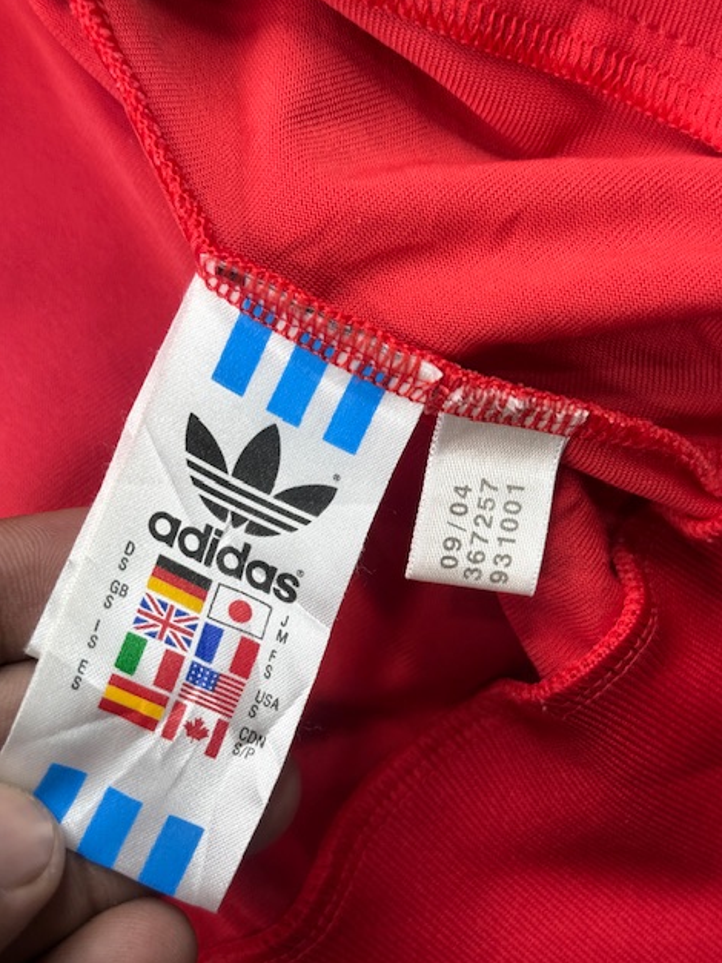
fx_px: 1363
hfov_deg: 29.7
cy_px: 481
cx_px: 367
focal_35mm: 49
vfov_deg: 38.9
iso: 64
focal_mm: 6.76
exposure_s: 1/100
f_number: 1.78
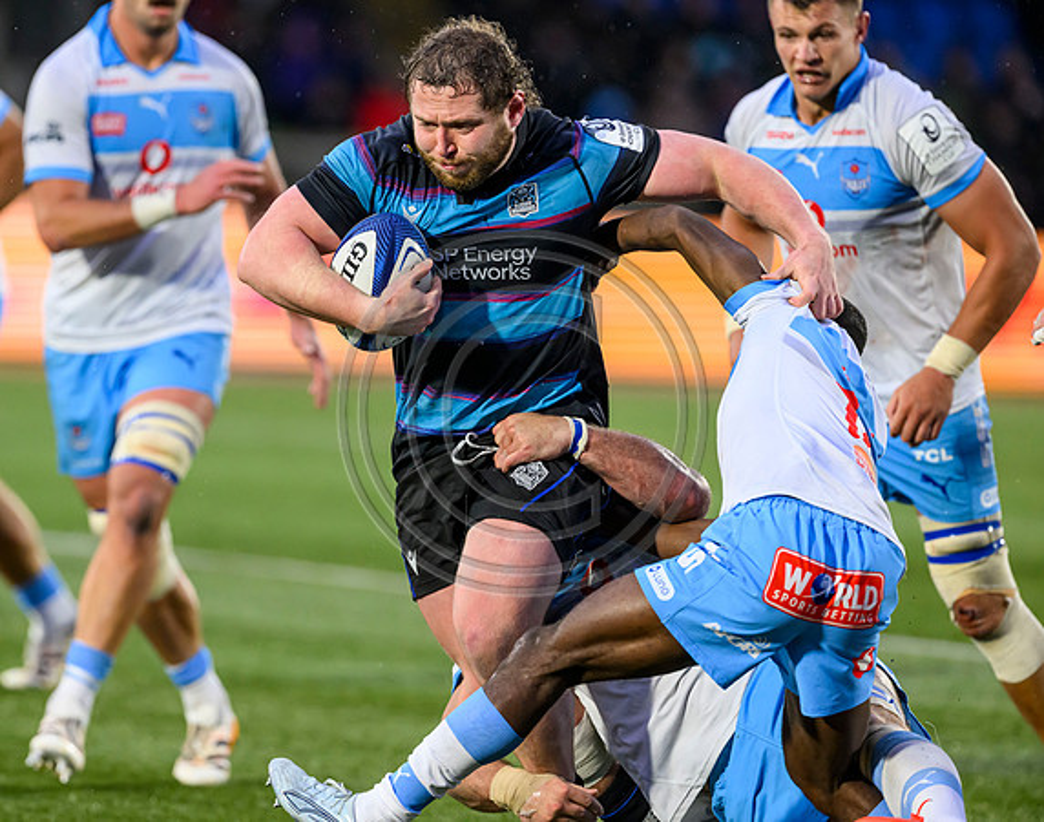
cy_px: 411
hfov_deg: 4.4
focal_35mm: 446
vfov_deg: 3.4
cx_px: 429
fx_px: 13677
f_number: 4
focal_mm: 400
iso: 4000
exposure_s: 1/1600
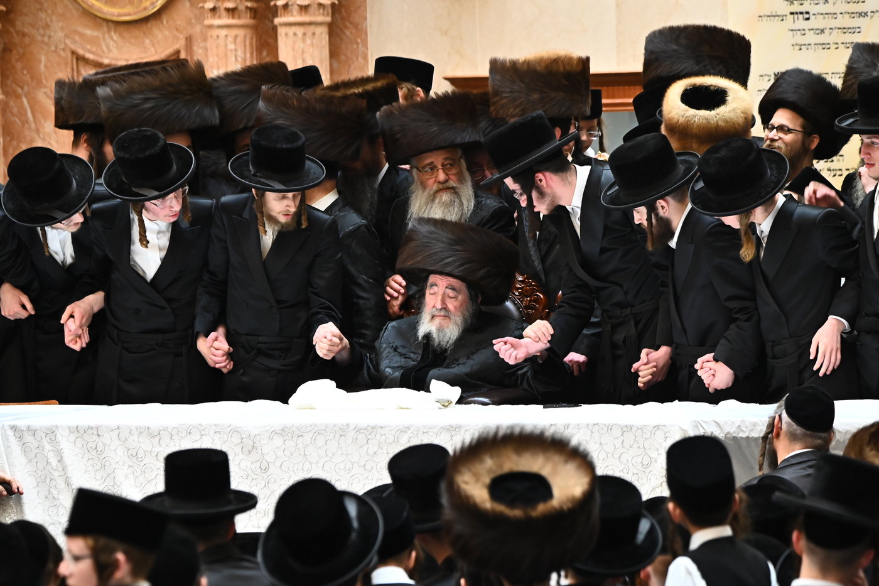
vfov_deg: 4.0
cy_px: 293
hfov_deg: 6.1
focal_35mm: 340
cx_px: 440
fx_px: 8300
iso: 5000
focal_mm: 340
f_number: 7.1
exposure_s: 1/125
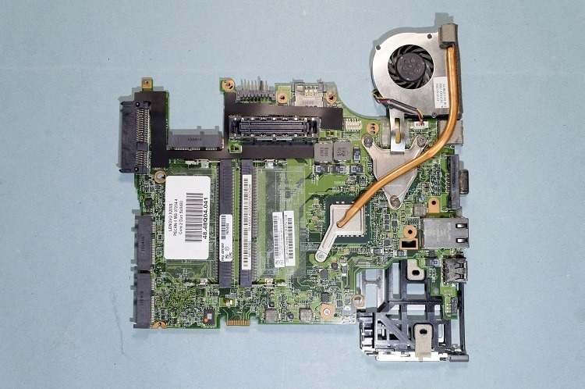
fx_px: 633
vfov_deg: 34.1
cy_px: 194
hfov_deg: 49.6
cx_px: 292
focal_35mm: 39
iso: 100
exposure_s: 1/8
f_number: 8
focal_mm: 26
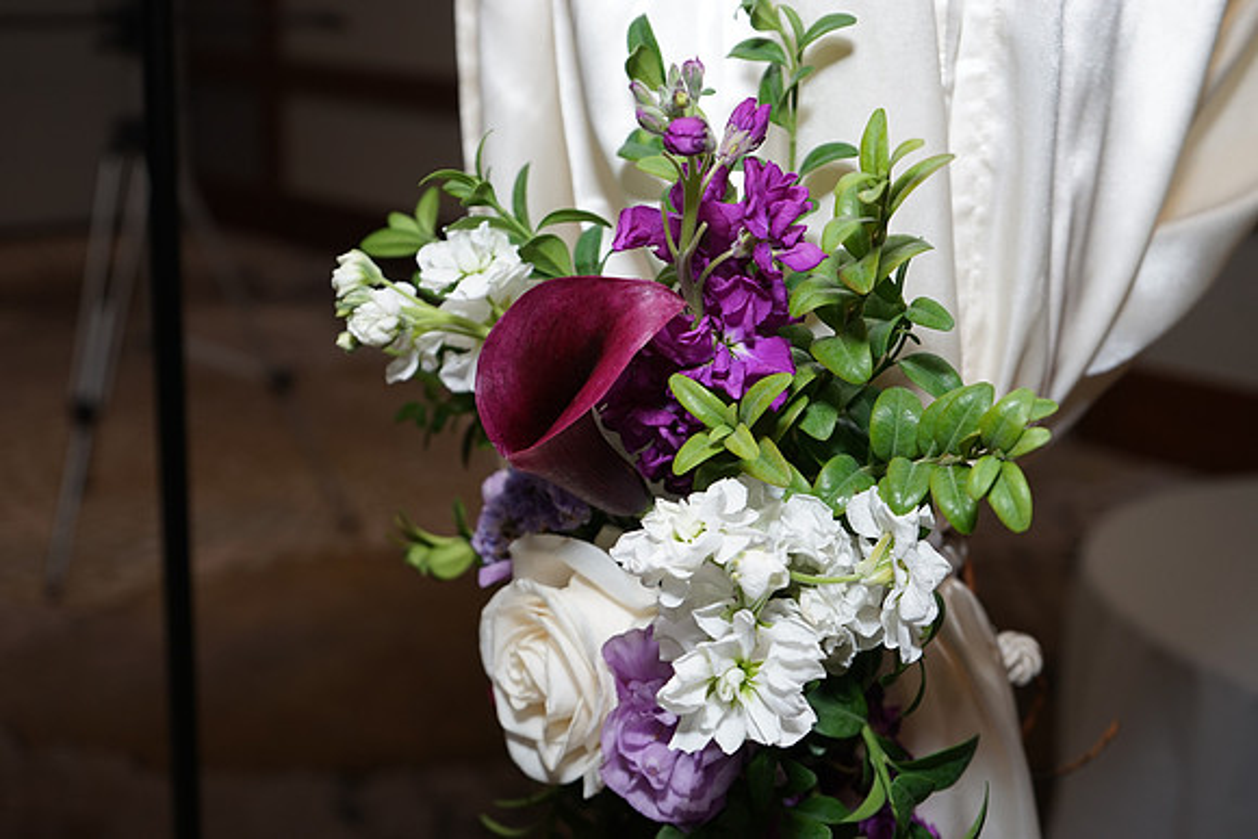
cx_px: 629
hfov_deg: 42.7
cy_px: 420
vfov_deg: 29.3
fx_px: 1608
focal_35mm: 46
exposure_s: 1/160
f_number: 5.6
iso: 500
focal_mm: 46
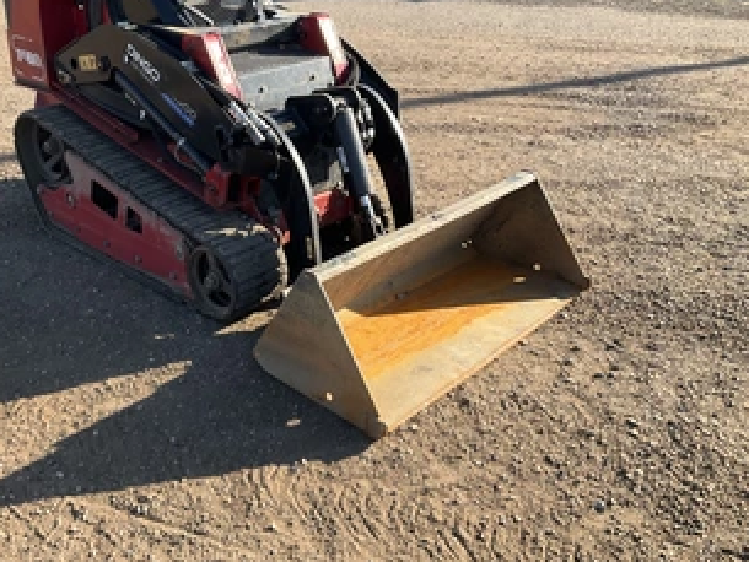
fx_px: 823
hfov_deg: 48.3
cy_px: 196
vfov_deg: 37.4
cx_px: 260
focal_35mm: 38
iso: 25
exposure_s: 1/540
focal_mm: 3
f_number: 1.8
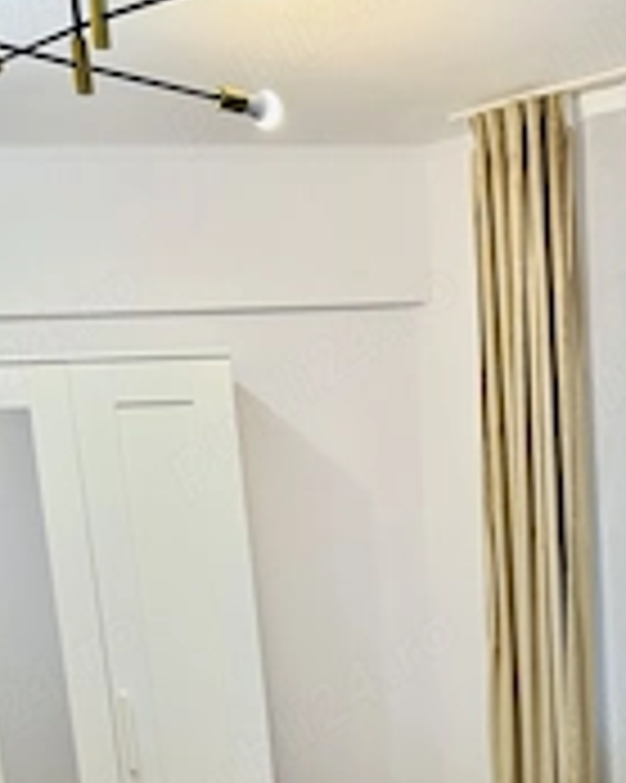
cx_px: 468
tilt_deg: -12.2
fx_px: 1252
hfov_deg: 27.7
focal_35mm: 54
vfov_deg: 31.9
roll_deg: +2.8
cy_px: 796
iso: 64
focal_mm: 6.76
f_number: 1.78
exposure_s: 1/100
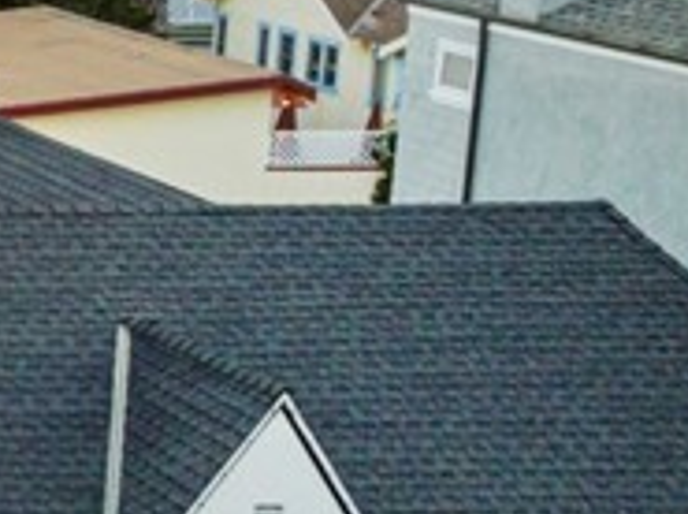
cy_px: 294
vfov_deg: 11.1
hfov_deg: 11.9
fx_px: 2638
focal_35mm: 133
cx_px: -997
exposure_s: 1/15
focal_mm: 12.29
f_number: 2.8
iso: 190
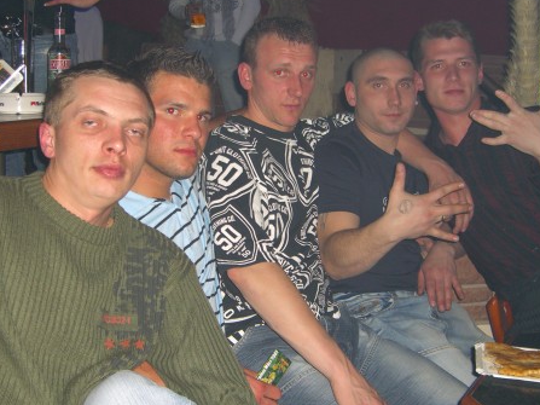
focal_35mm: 51
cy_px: 215
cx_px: 259
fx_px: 795
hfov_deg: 37.5
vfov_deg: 28.5
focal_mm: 7.9
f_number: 2.8
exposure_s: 1/60
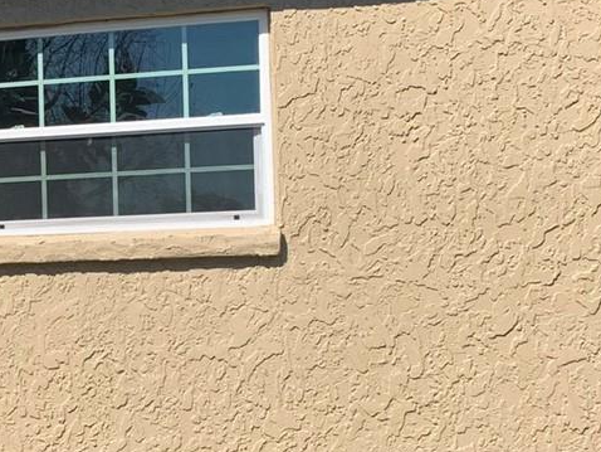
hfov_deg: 19.9
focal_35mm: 87
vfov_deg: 16.9
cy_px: 315
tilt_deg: -0.6
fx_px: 1511
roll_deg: +1.8
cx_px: -267
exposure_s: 1/2033
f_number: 1.8
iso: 25
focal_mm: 4.25
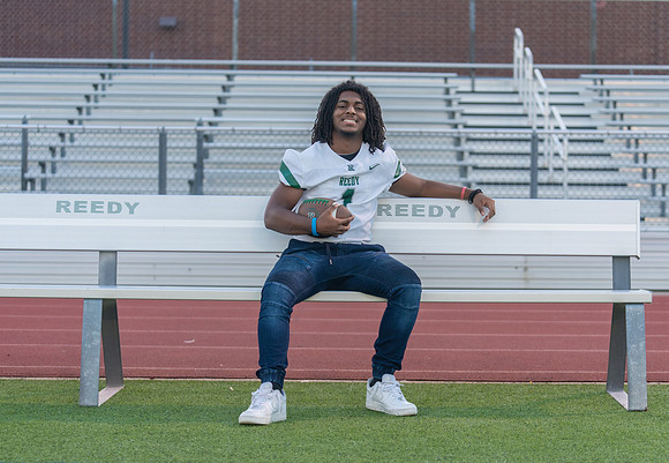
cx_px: 377
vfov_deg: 17.7
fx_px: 1486
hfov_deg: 25.3
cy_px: 249
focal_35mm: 79
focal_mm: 70
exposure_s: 1/400
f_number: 2.8
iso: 640
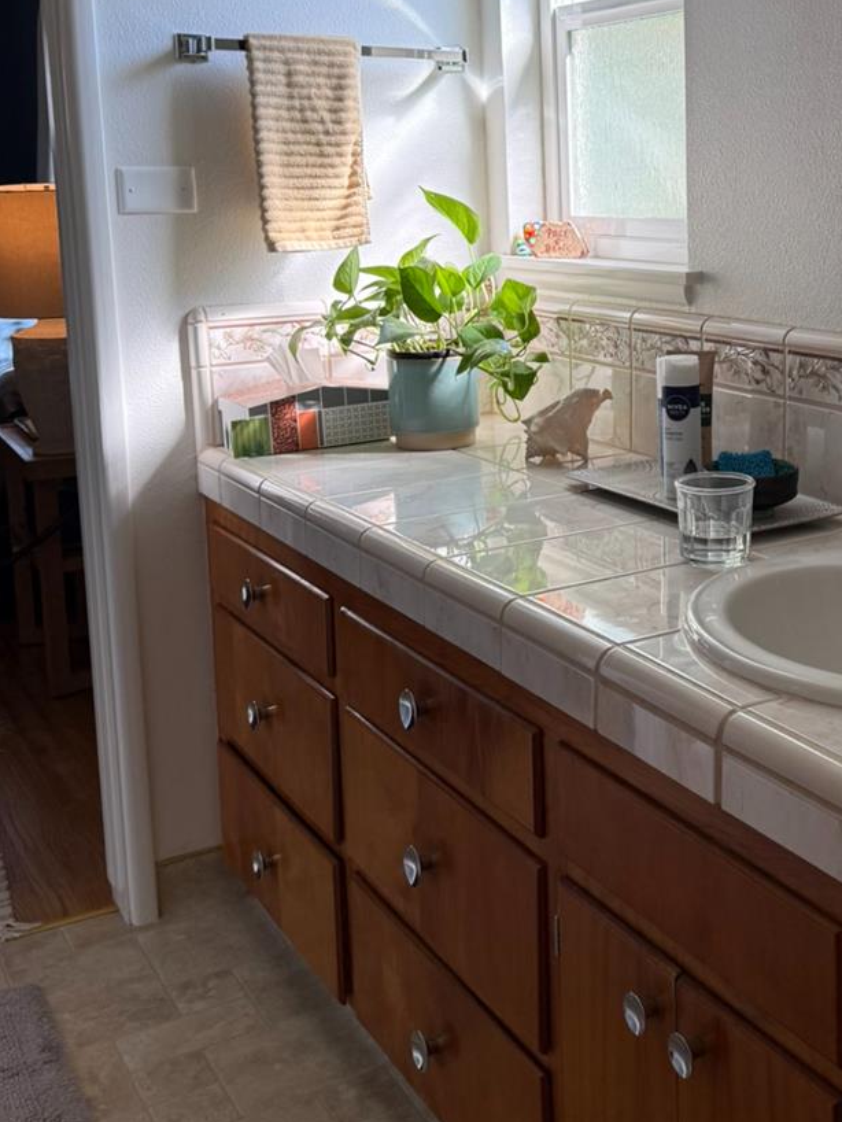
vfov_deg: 42.5
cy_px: 402
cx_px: 703
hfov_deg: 31.8
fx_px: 1426
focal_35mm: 44
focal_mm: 6.76
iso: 125
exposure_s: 1/224
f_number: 1.78
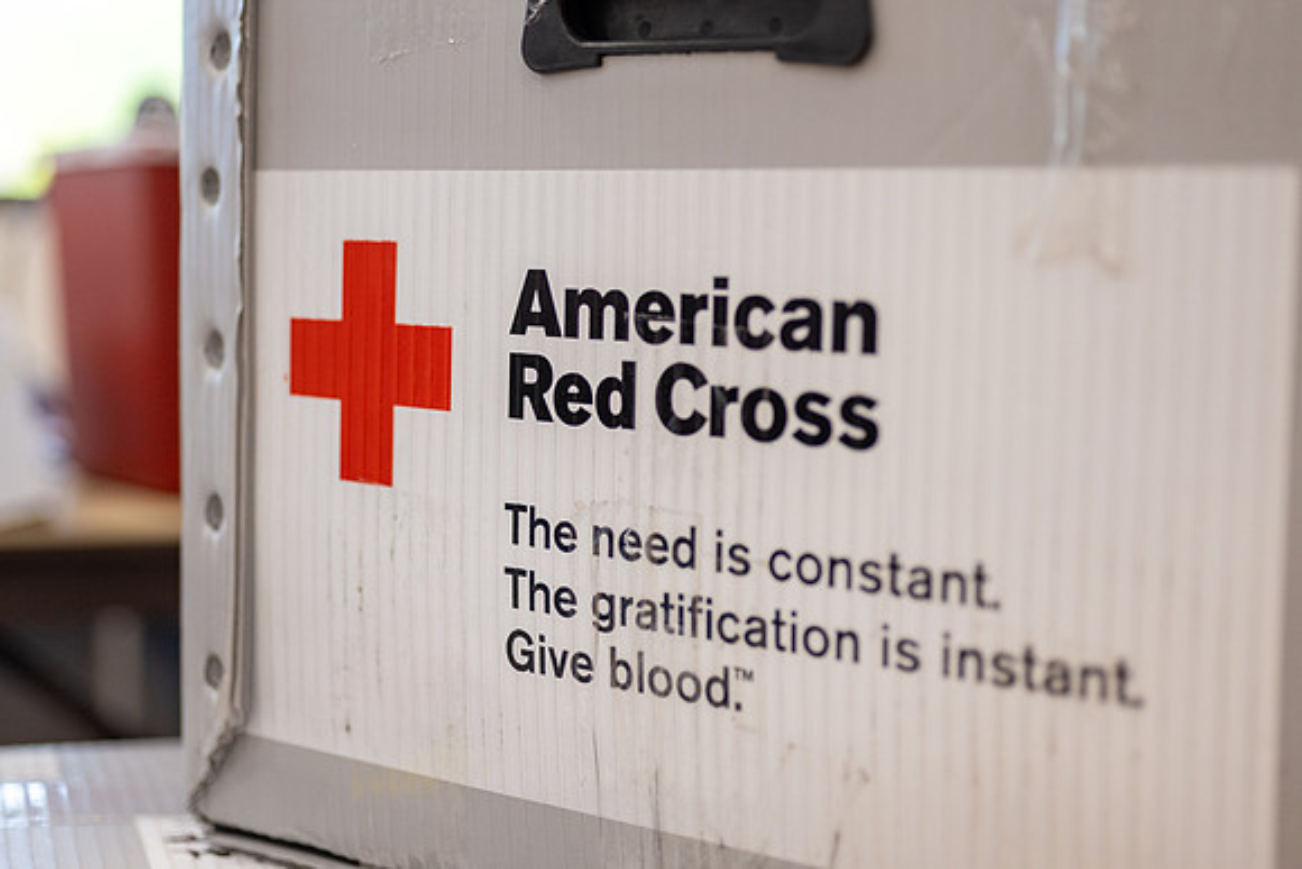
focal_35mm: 60
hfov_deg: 33.4
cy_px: 434
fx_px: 2170
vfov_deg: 22.6
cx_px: 651
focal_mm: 60
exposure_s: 1/200
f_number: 3.2
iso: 1000
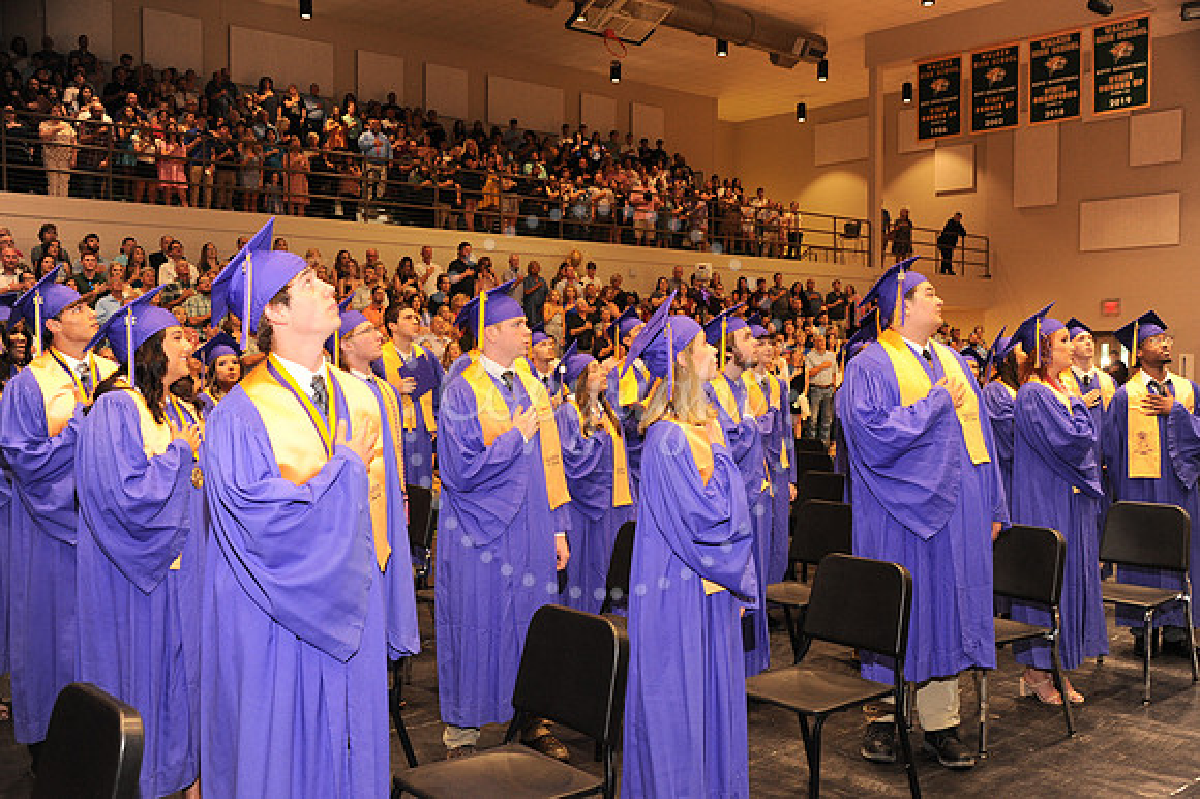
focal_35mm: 35
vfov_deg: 37.8
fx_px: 1166
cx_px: 600
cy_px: 400
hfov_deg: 54.5
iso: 1250
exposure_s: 1/60
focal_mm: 35
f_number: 5.6
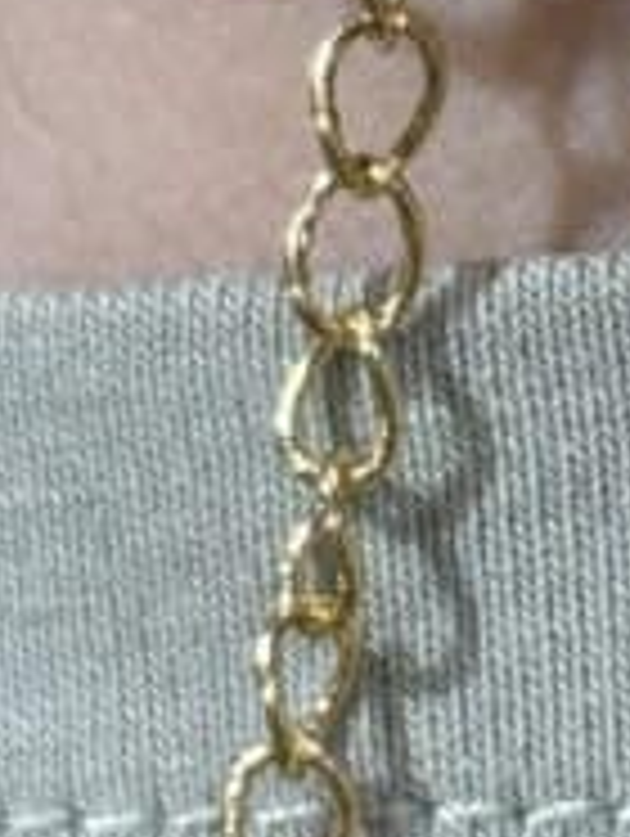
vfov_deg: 6.9
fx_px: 6924
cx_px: 842
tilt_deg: -45.7
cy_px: 76
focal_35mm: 286
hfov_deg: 5.2
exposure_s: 1/100
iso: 50
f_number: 1.6
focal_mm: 5.96
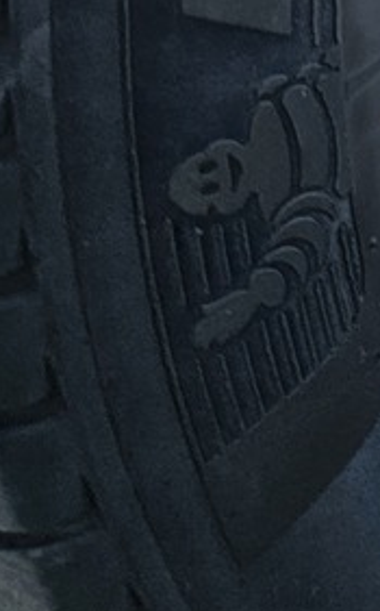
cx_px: 921
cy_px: -213
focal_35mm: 89
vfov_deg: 20.9
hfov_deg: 11.8
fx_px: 1479
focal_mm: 6.3
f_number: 1.7
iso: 20
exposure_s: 1/180
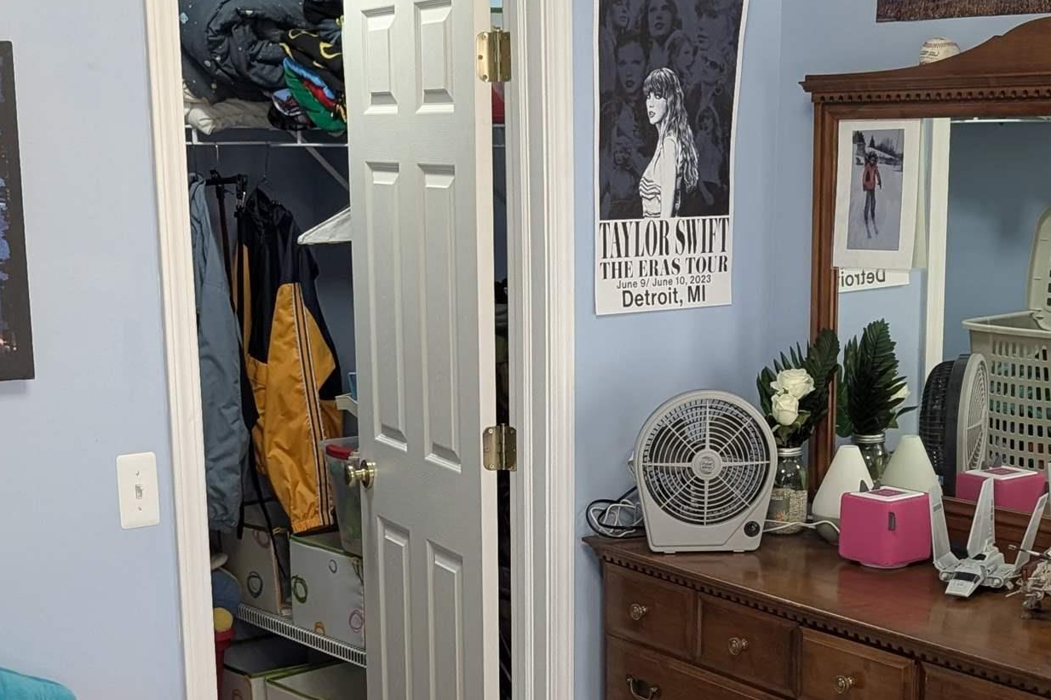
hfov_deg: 32.4
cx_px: 532
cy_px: 648
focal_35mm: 62
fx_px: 1809
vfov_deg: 21.4
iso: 495
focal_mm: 6.9
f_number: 1.68
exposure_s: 1/126
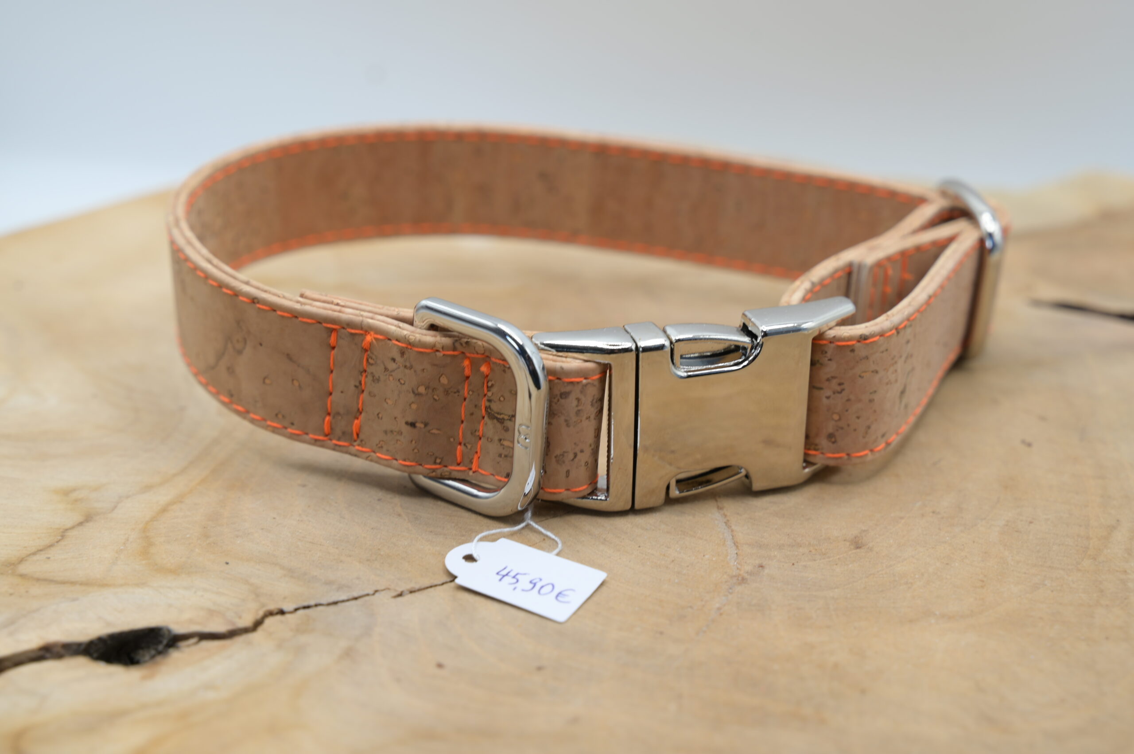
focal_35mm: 58
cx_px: 567
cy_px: 377
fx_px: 1826
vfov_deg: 23.3
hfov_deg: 34.5
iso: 100
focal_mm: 58
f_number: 6.3
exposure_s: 1/50
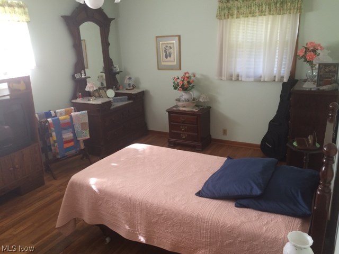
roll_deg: +2.8
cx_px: 170
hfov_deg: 61.7
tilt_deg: -18.4
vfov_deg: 48.2
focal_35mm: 29
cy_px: 127
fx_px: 284
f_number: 2.2
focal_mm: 4.15
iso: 80
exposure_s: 1/30
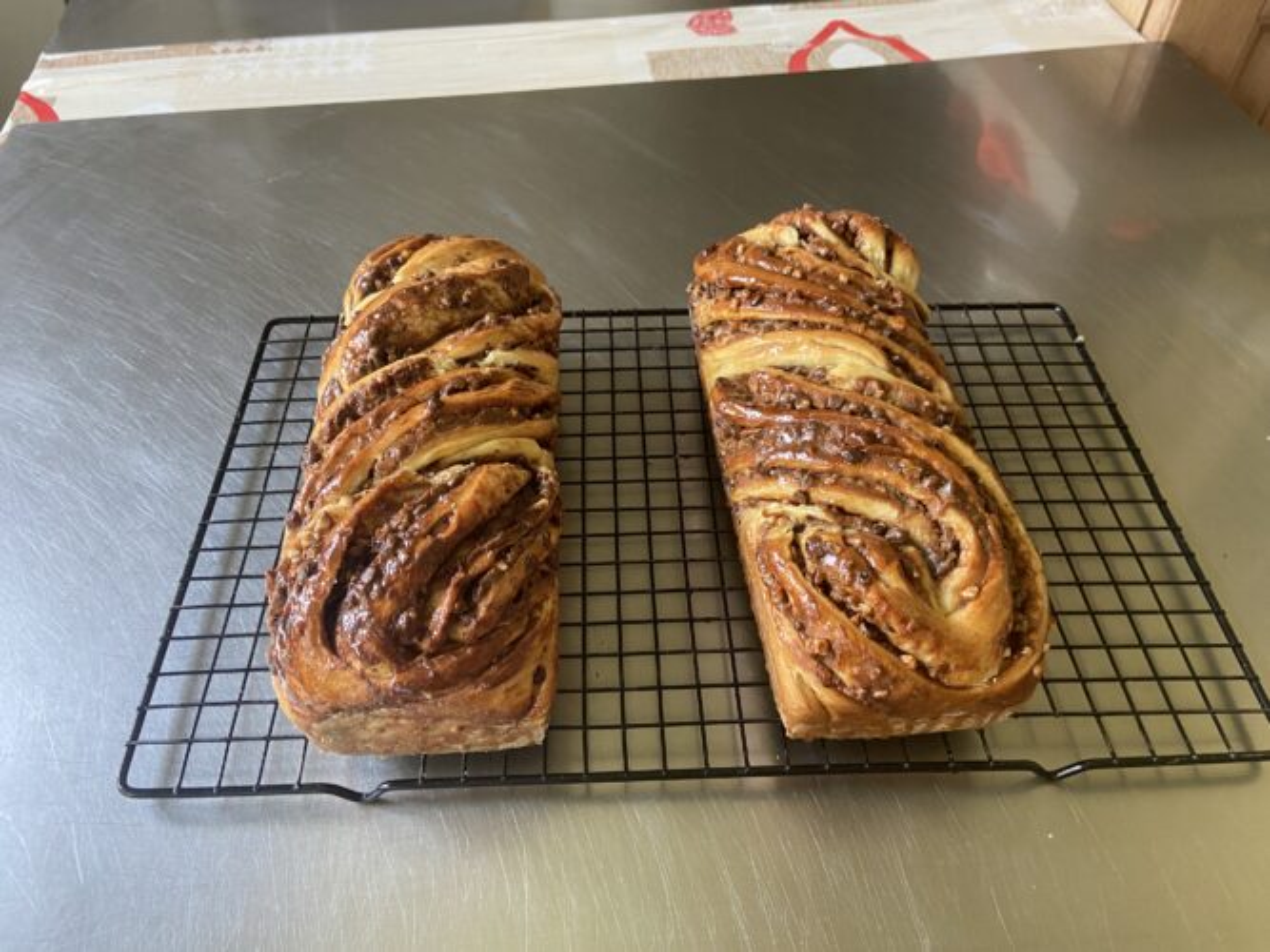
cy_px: 476
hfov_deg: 67.3
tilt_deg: -49.2
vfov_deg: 53.0
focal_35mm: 26
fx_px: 954
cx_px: 635
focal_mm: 4.25
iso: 160
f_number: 1.8
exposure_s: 1/60
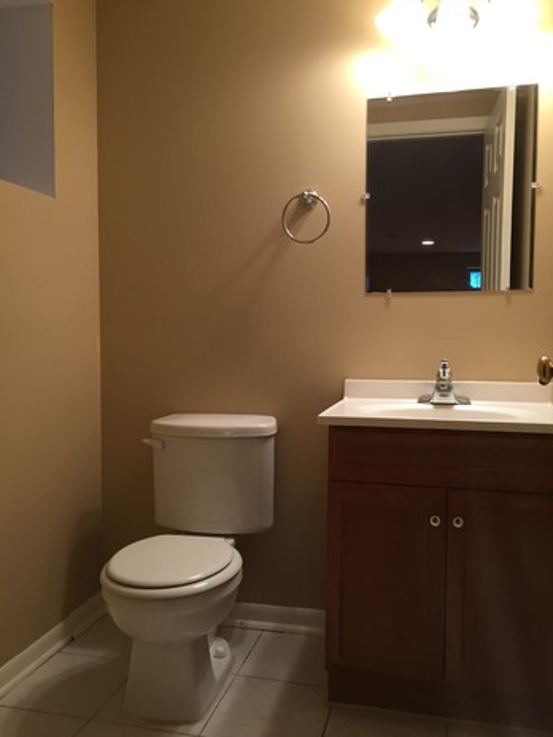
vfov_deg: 60.0
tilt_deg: -2.5
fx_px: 639
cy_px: 373
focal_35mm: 30
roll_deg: +0.5
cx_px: 283
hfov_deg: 46.8
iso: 50
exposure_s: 1/30
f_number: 2.2
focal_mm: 4.15
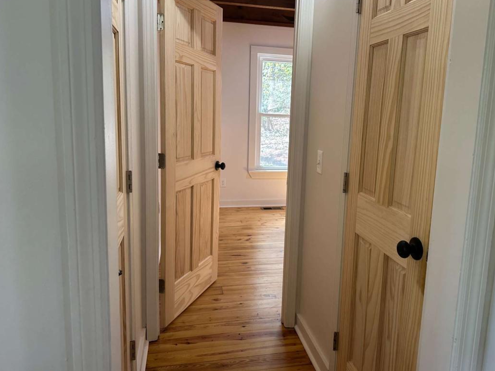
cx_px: 284
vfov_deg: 49.7
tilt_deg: -9.5
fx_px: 400
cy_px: 179
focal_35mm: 28
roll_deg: -2.2
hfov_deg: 63.1
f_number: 1.78
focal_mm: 6.86
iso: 160
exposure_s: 1/60
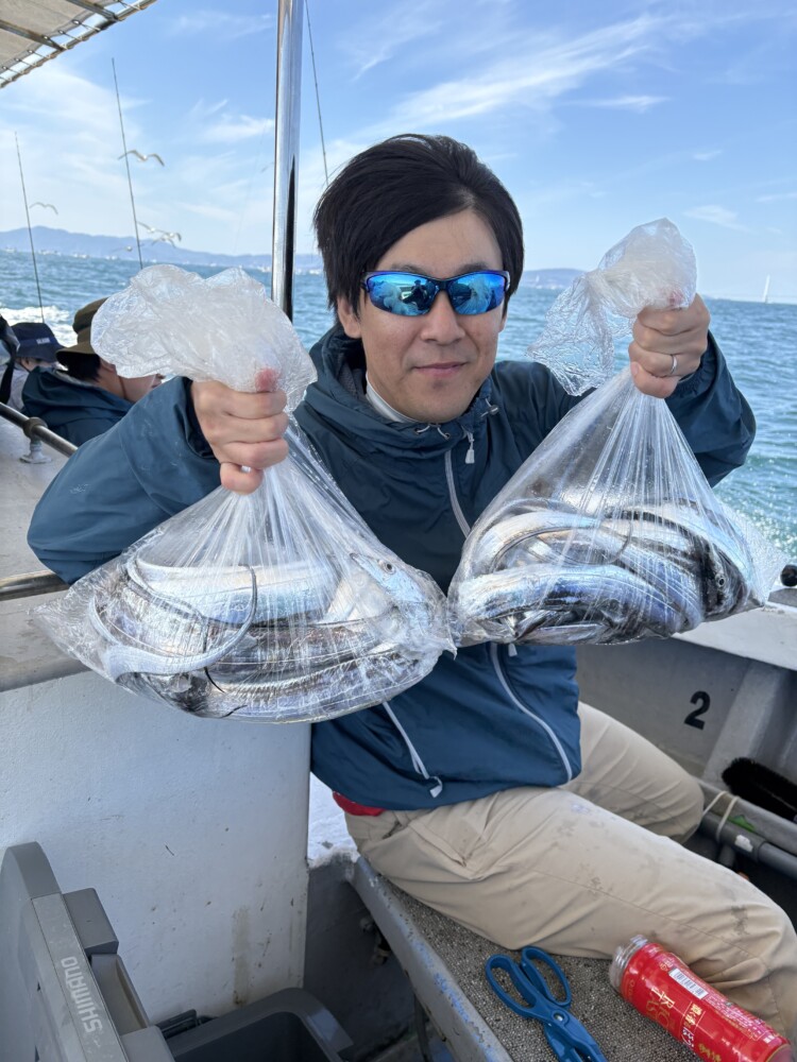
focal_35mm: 26
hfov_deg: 53.1
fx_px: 798
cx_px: 398
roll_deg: -5.9
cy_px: 531
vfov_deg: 67.3
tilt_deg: -14.3
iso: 64
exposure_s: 1/1287
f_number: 1.6
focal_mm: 5.96
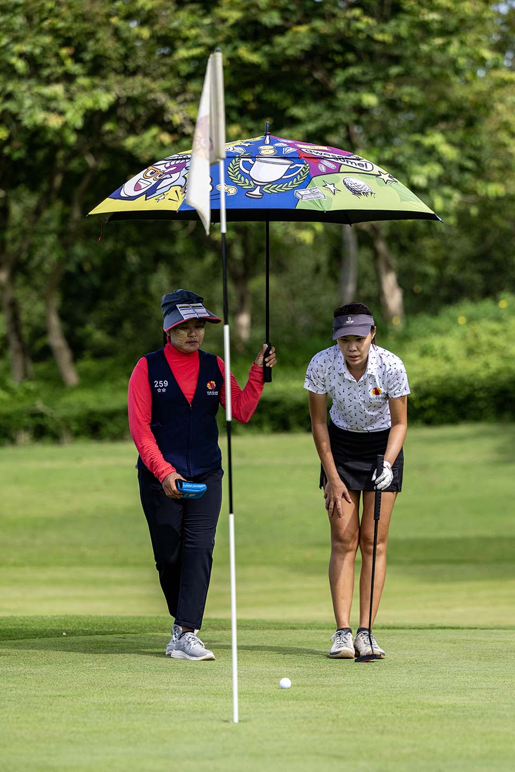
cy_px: 386
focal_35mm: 140
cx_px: 258
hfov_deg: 9.8
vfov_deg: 14.7
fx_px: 3004
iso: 560
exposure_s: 1/5000
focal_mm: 140
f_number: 3.2
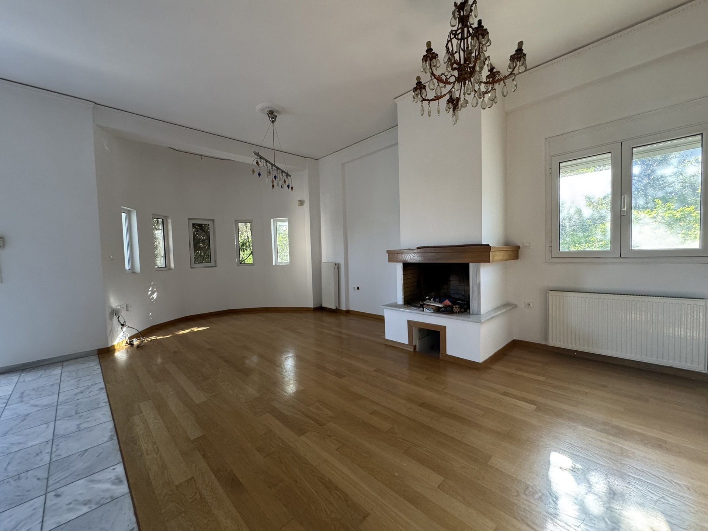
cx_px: 354
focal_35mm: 14
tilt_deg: -1.9
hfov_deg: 102.1
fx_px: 286
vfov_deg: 85.7
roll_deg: +2.1
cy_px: 266
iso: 250
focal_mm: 2.22
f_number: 2.2
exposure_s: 1/99
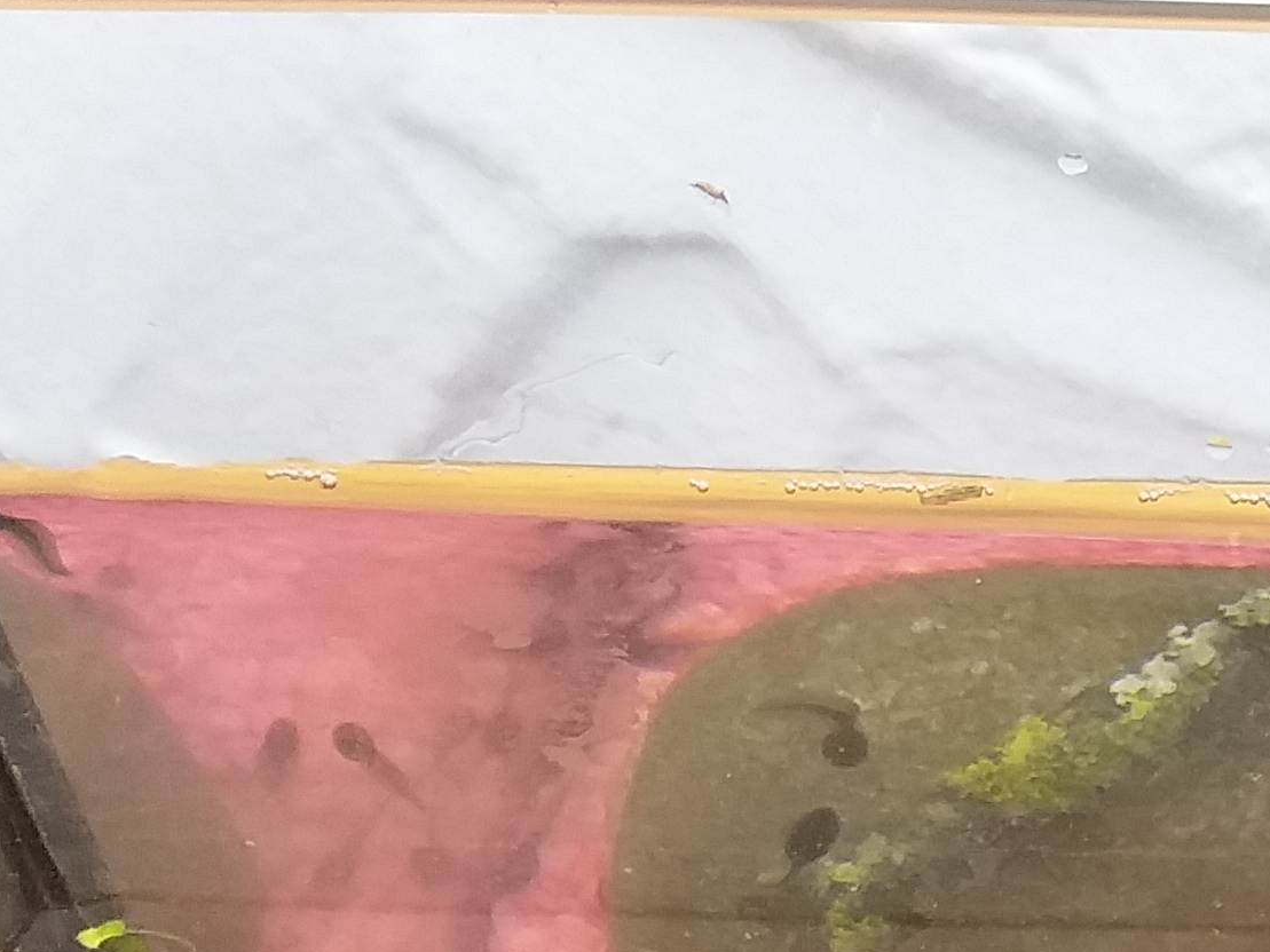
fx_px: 3963
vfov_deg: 12.3
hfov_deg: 15.2
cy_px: 1808
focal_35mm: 108
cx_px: 2414
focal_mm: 3.93
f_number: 1.7
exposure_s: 1/114
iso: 40
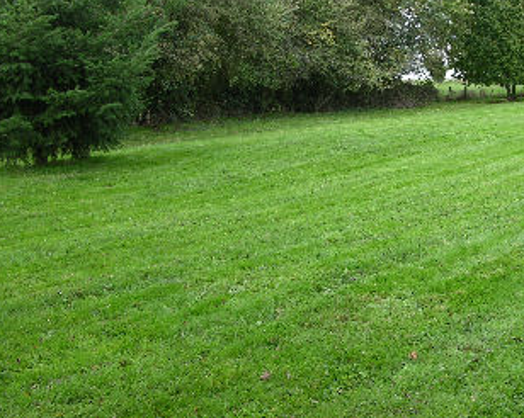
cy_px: 133
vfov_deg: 30.0
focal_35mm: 50
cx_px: 376
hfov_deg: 36.7
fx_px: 775
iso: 50
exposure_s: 1/92.5
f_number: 4
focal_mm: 8.9
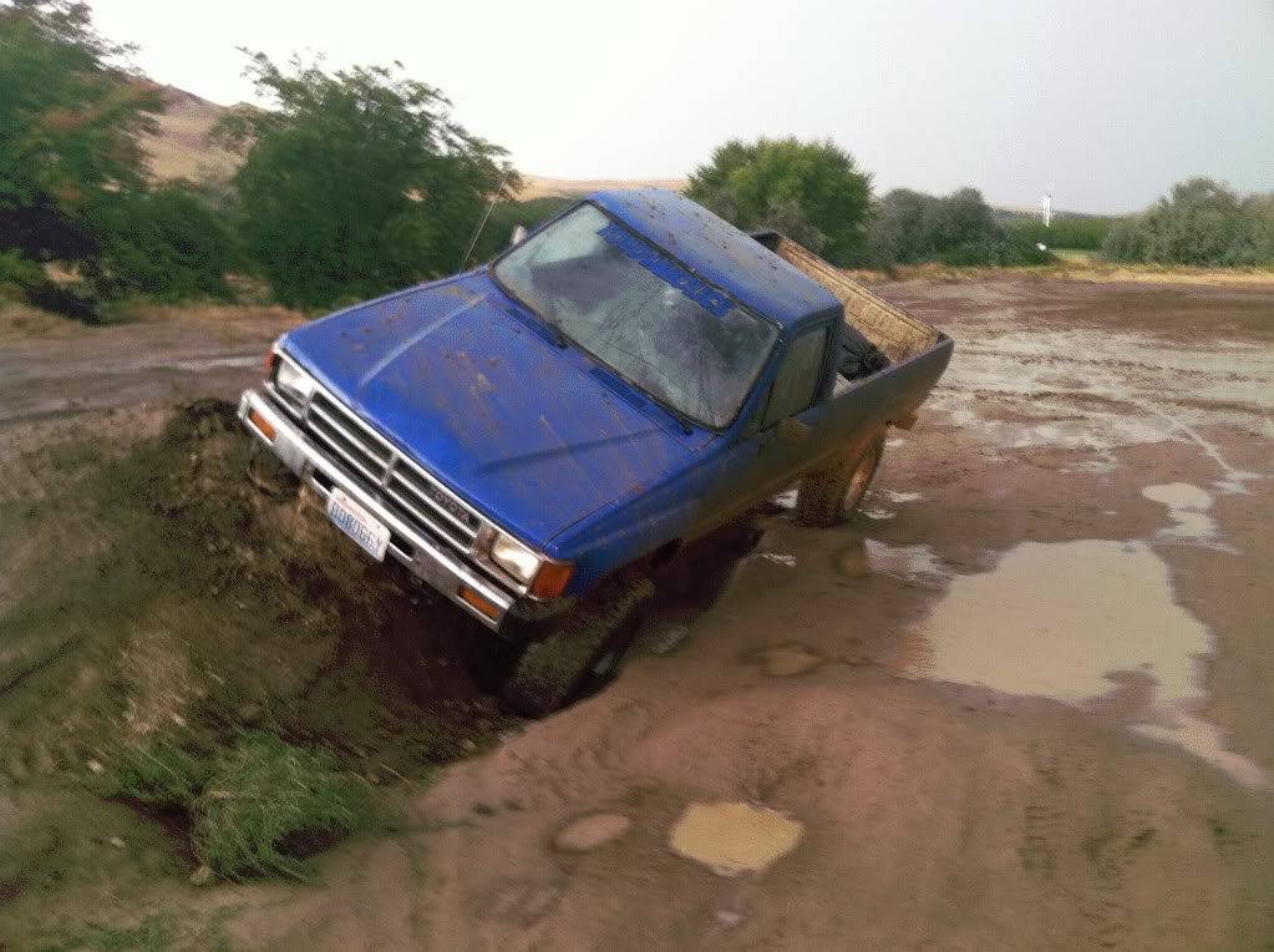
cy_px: 476
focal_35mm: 35
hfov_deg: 52.7
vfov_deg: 40.6
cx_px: 637
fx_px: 1286
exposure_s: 1/15
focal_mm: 3.9
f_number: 2.8
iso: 100
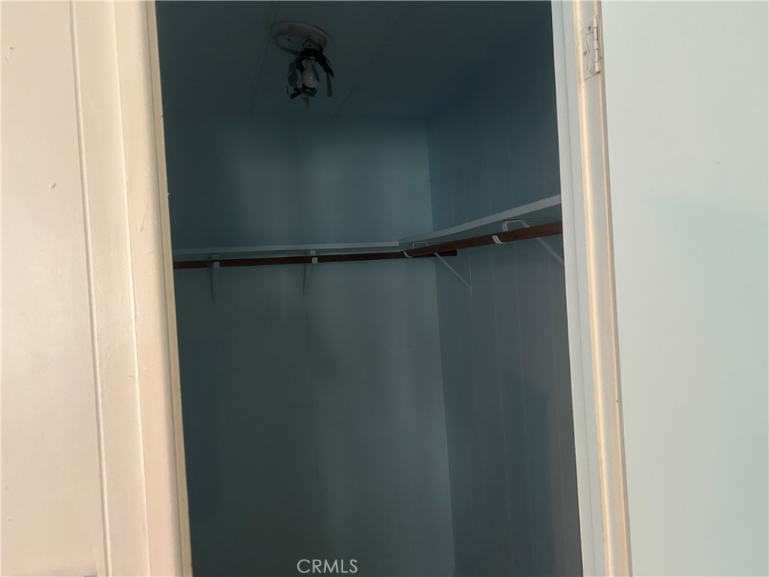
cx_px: 384
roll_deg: +5.0
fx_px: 578
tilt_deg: -0.8
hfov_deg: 67.3
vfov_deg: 53.1
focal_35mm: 26
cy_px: 288
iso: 500
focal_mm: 5.7
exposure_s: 1/60
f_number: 1.5
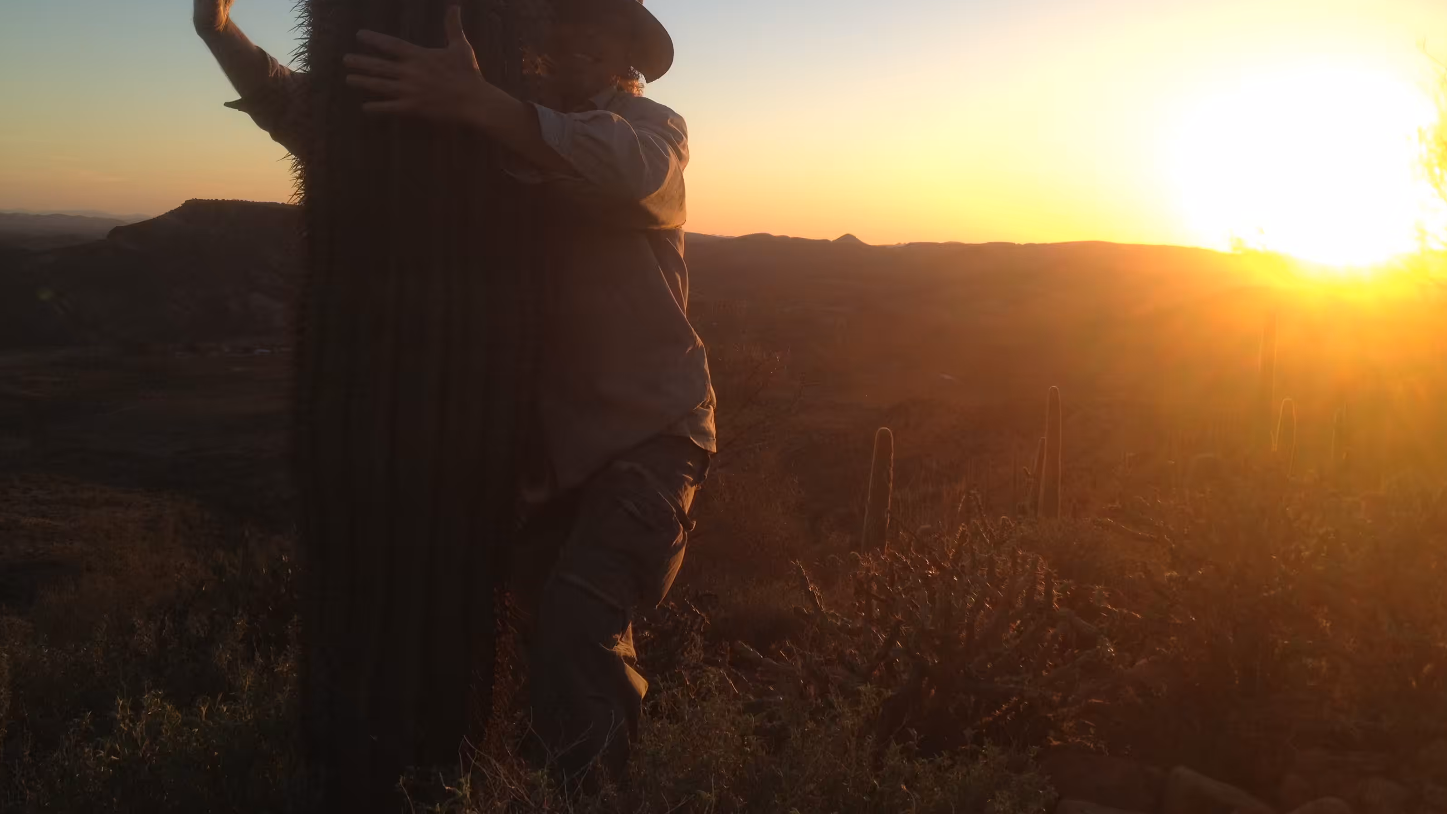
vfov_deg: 30.2
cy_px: 259
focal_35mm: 39
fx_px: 1496
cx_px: 733
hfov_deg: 51.6
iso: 50
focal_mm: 4.28
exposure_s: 1/536
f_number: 2.4
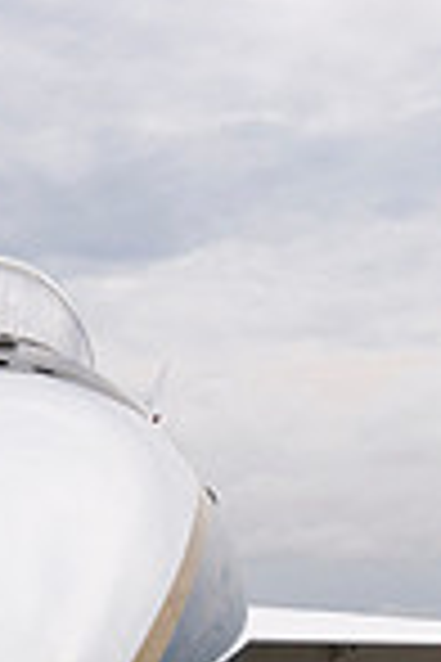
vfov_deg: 21.8
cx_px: -2
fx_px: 1690
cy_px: 563
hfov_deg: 14.6
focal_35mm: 92
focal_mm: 20
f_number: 8
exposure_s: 1/1600
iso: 400
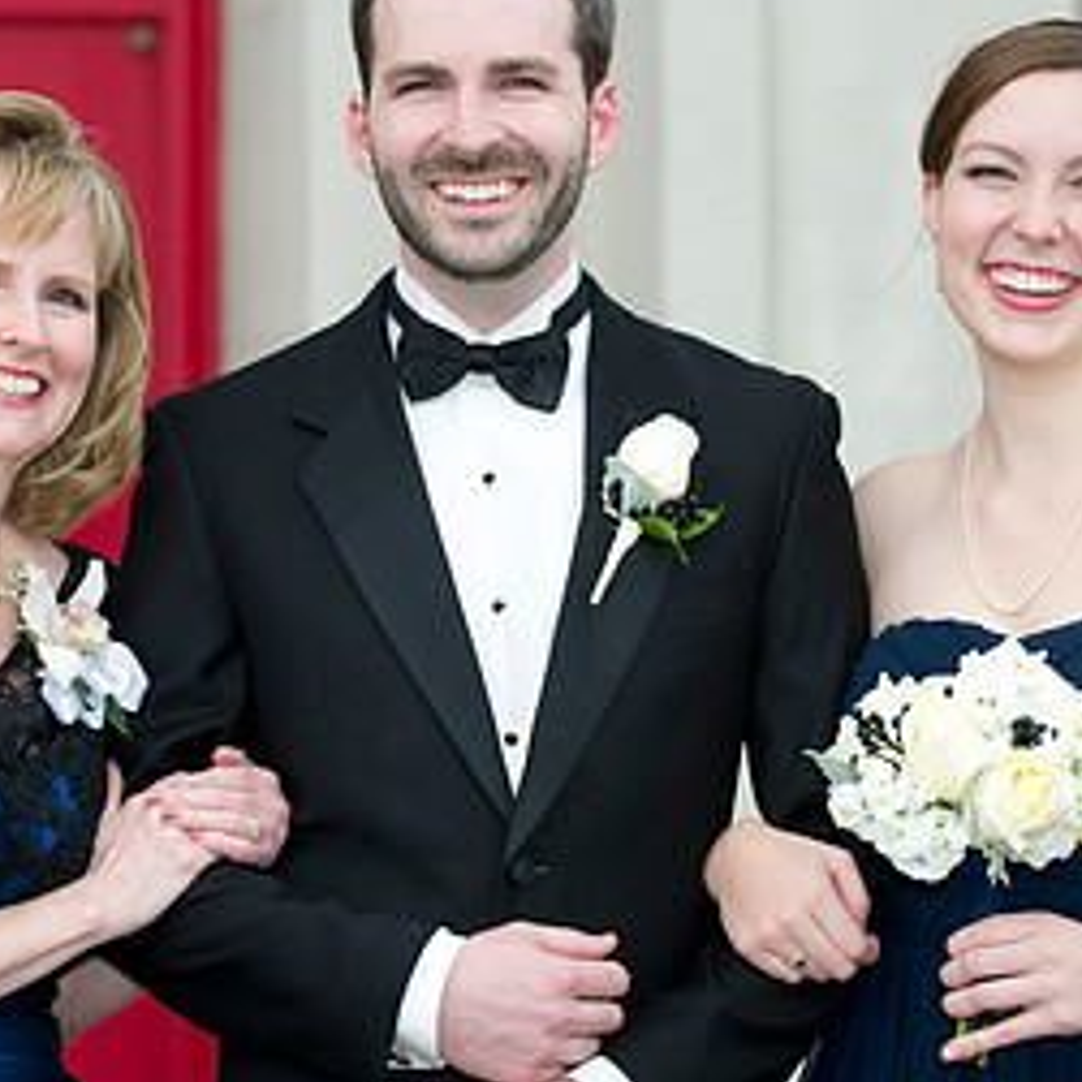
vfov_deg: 10.3
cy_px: 470
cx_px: 405
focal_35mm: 169
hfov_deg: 10.3
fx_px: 5976
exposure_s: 1/125
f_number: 4
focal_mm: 86
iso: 200
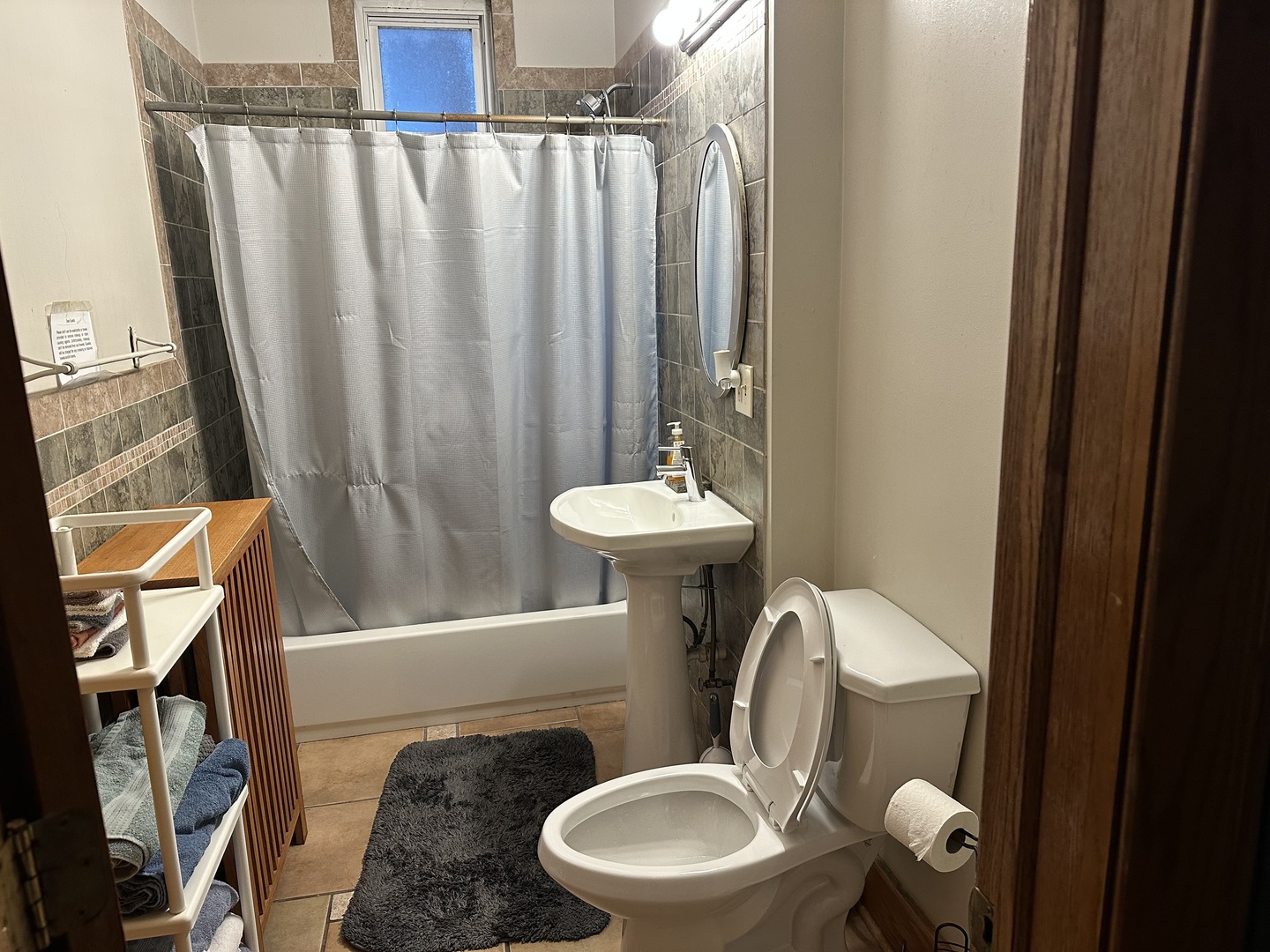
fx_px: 881
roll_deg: +2.5
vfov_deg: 56.8
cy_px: 476
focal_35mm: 24
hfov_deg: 71.6
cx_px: 635
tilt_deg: -10.9
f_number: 1.78
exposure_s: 1/60
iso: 250
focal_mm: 6.86
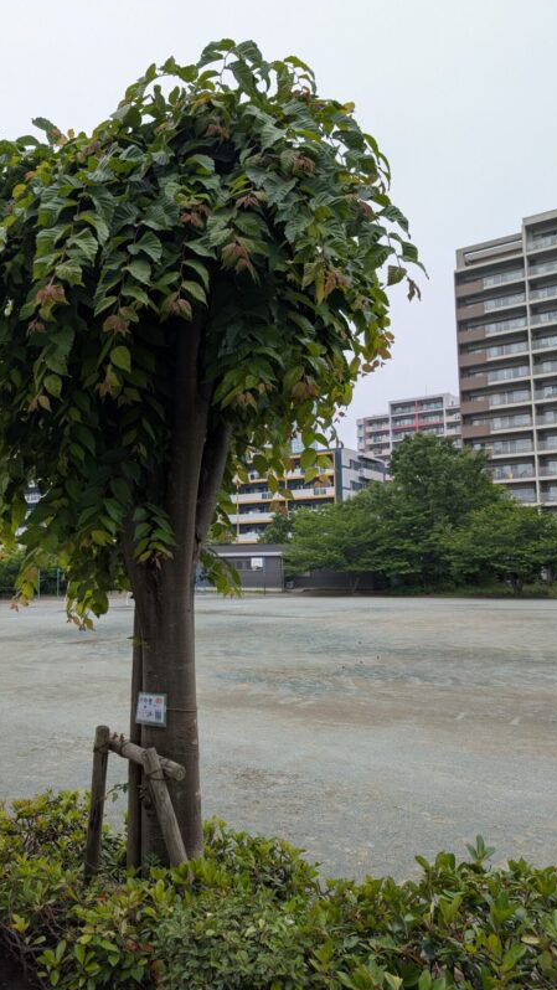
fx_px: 709
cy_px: 498
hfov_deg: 42.3
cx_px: 184
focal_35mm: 27
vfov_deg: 69.9
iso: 22
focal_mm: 6.9
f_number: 1.68
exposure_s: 1/877
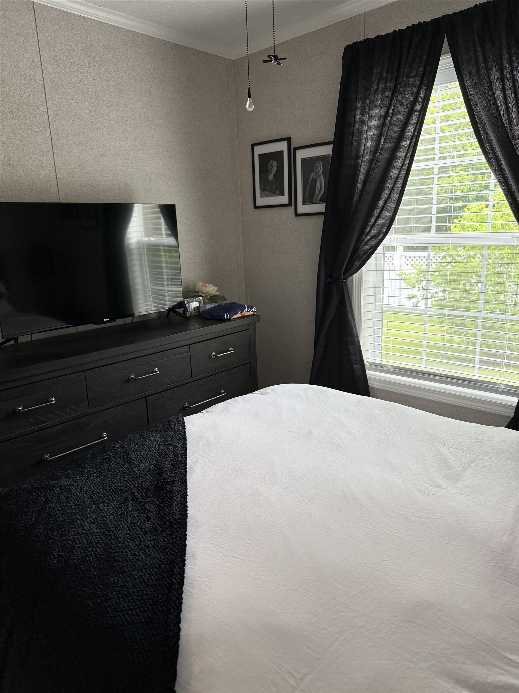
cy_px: 346
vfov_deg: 71.6
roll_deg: +1.8
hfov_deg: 56.8
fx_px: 480
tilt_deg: -13.9
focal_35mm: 24
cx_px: 260
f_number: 1.78
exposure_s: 1/120
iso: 200
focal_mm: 6.76
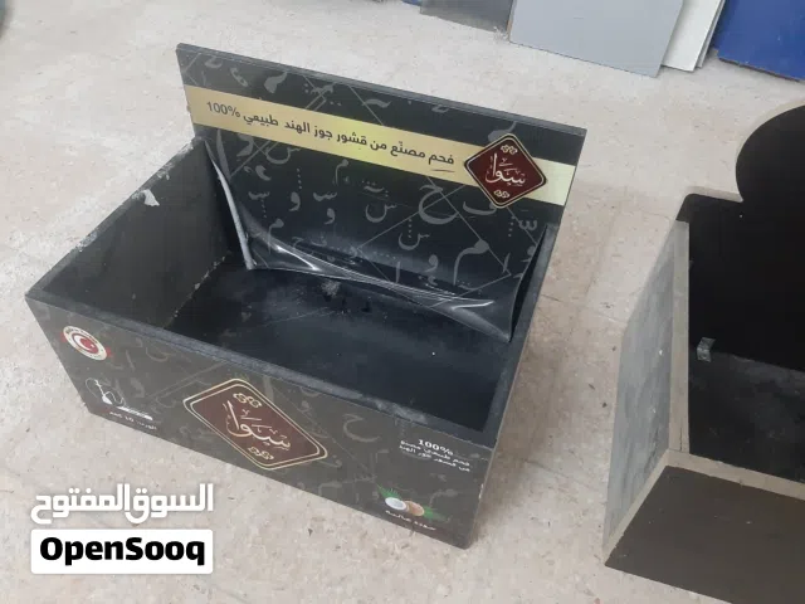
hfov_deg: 67.3
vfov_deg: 53.1
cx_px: 402
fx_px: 605
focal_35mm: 26
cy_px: 302
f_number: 1.7
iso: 500
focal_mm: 3.93
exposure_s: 1/20
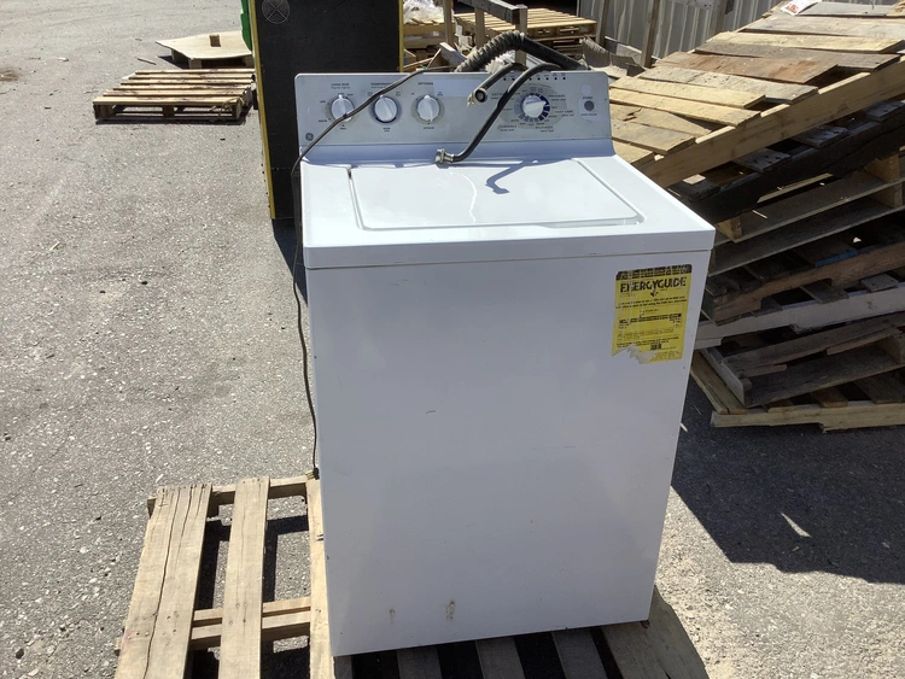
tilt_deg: -27.9
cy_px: 340
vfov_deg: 45.5
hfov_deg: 58.3
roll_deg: -2.7
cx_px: 452
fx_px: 811
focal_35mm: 31
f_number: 2.4
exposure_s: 1/1538
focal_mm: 3.3
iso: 25
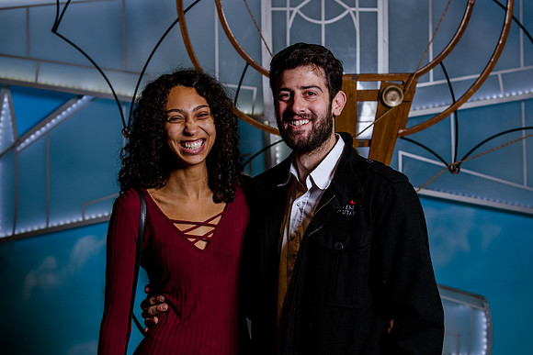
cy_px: 125
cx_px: 266
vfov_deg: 23.2
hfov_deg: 34.3
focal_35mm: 58
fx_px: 864
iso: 400
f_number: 4
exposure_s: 1/125
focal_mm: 45
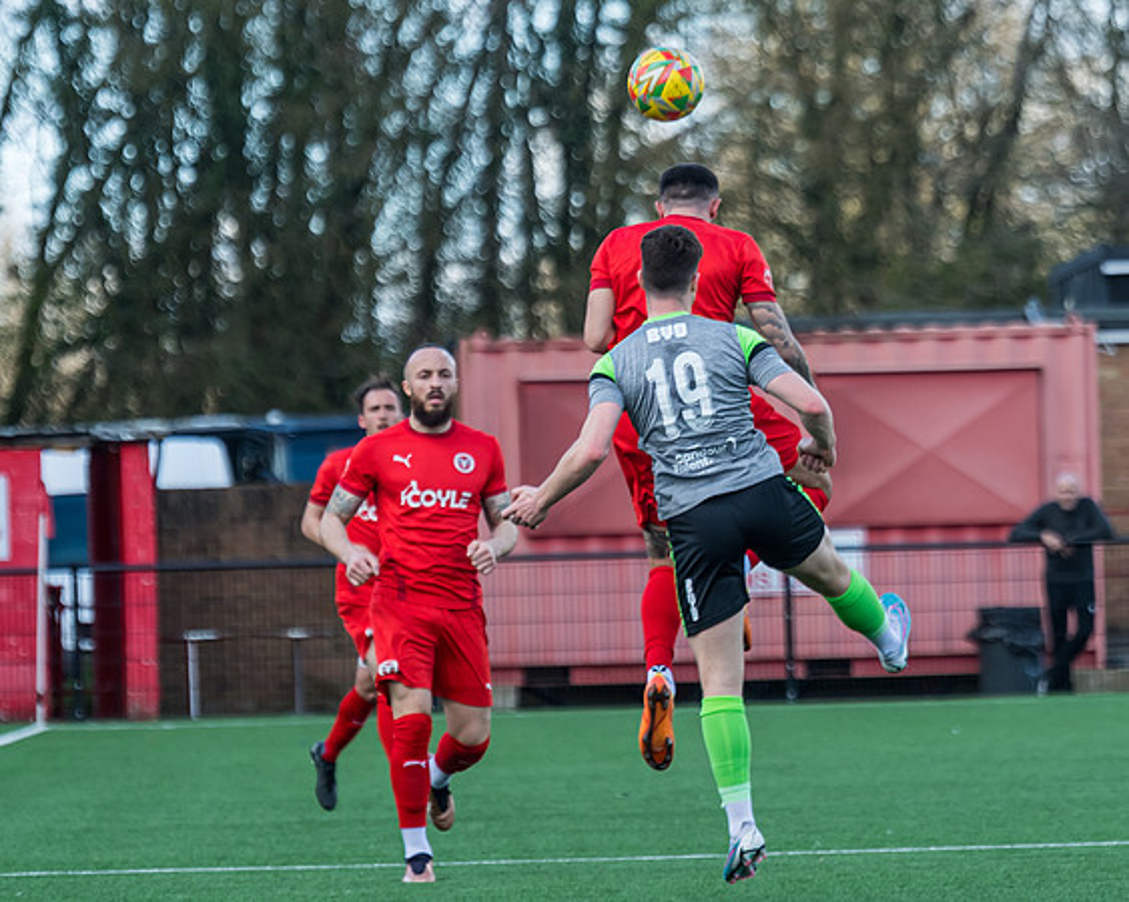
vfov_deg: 3.5
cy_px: 370
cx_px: 760
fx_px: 14633
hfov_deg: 4.4
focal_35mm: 438
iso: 400
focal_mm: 220
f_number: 4
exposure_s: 1/1000
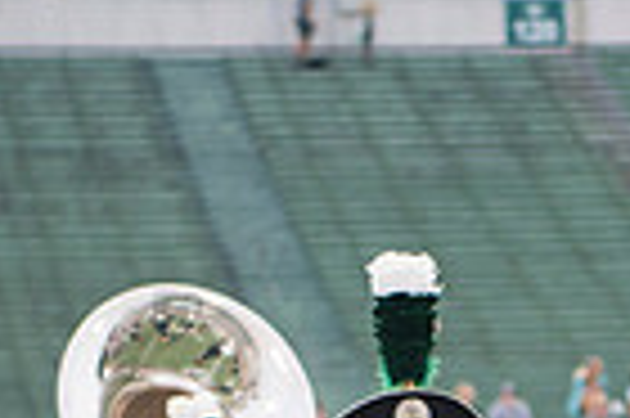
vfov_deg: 4.7
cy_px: 753
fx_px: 5087
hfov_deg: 7.1
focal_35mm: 291
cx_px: 472
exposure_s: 1/2000
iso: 400
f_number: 2.8
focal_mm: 70
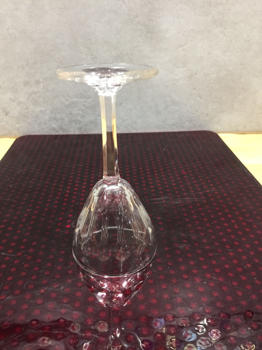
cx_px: 131
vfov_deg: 61.7
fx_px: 293
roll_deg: +0.6
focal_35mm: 29
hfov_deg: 48.2
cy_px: 175
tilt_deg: -25.9
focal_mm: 4.15
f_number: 2.2
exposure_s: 1/17
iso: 250
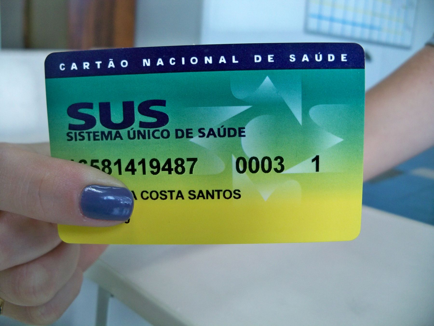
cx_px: 217
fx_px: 439
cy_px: 163
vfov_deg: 40.7
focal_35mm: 35
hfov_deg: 52.6
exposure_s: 1/30
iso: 200
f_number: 3.5
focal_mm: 6.2
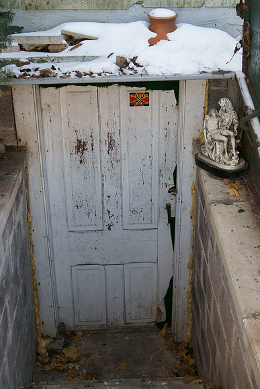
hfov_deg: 25.8
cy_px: 194
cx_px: 130
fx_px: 568
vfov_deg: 37.8
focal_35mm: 52
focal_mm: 35
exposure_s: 1/60
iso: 400
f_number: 7.1
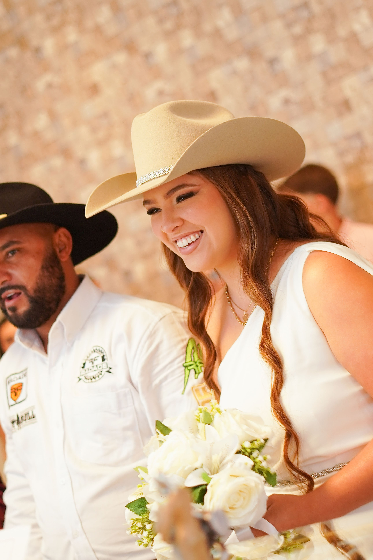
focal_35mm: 75
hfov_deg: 18.2
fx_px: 1166
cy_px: 280
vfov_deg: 27.0
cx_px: 186
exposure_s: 1/50
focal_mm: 50
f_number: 2
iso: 500
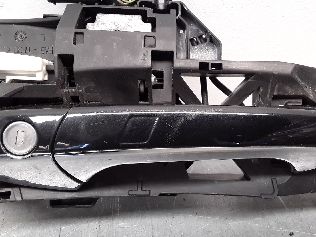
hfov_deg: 55.1
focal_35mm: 33
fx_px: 301
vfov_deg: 42.9
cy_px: 110
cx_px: 181
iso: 100
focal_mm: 2.91
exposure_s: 1/50
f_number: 1.9
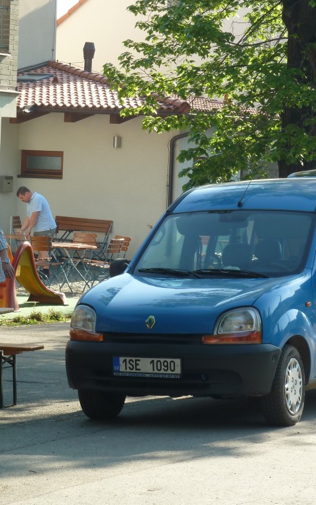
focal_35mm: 148
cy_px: 253
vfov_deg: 14.1
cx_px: 162
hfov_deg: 8.9
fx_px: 2039
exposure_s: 1/125
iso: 80
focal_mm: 17
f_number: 4.3
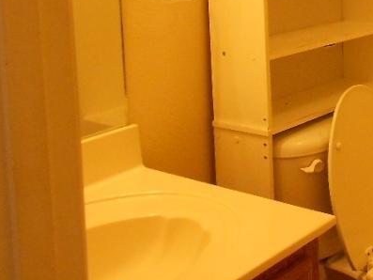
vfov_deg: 21.2
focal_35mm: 67
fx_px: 722
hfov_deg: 26.5
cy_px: 2
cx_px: 419
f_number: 3.2
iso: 400
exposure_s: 1/80
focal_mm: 4.6
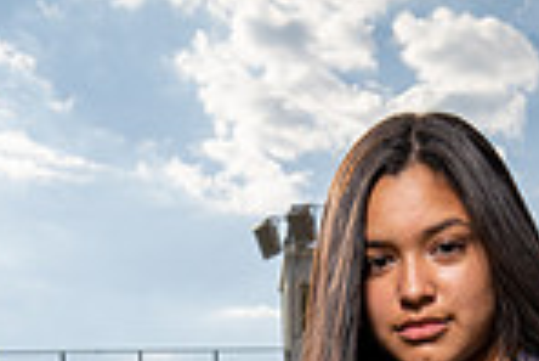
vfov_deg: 13.2
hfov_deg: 23.7
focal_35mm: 85
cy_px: 788
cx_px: 379
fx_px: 1274
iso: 250
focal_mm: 28
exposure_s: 1/640
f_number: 8
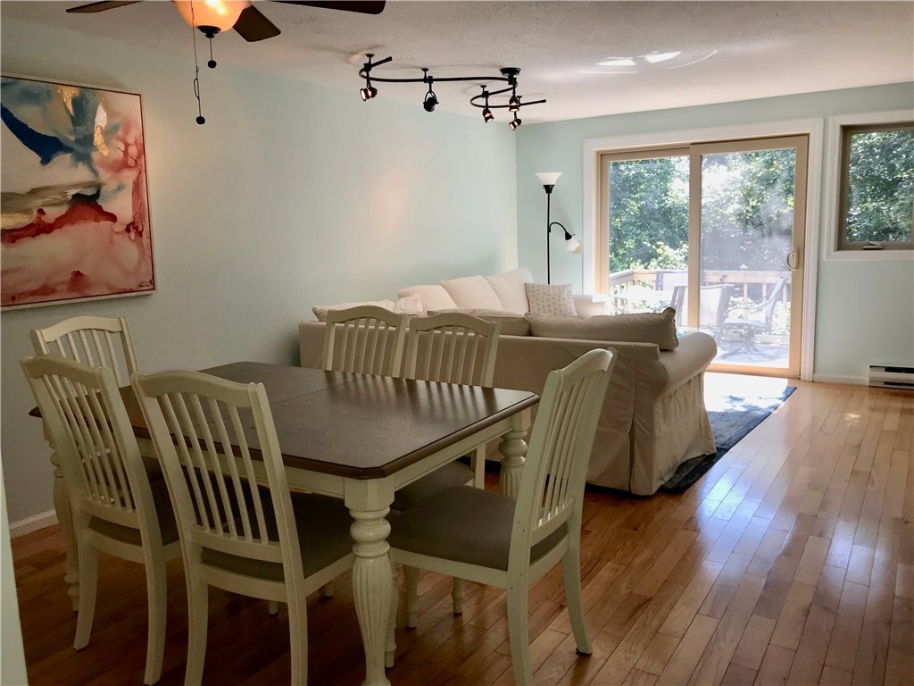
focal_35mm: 28
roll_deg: +2.4
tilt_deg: -8.1
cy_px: 343
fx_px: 739
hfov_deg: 63.4
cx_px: 457
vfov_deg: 49.7
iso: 20
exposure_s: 1/93
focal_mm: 3.99
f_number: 1.8
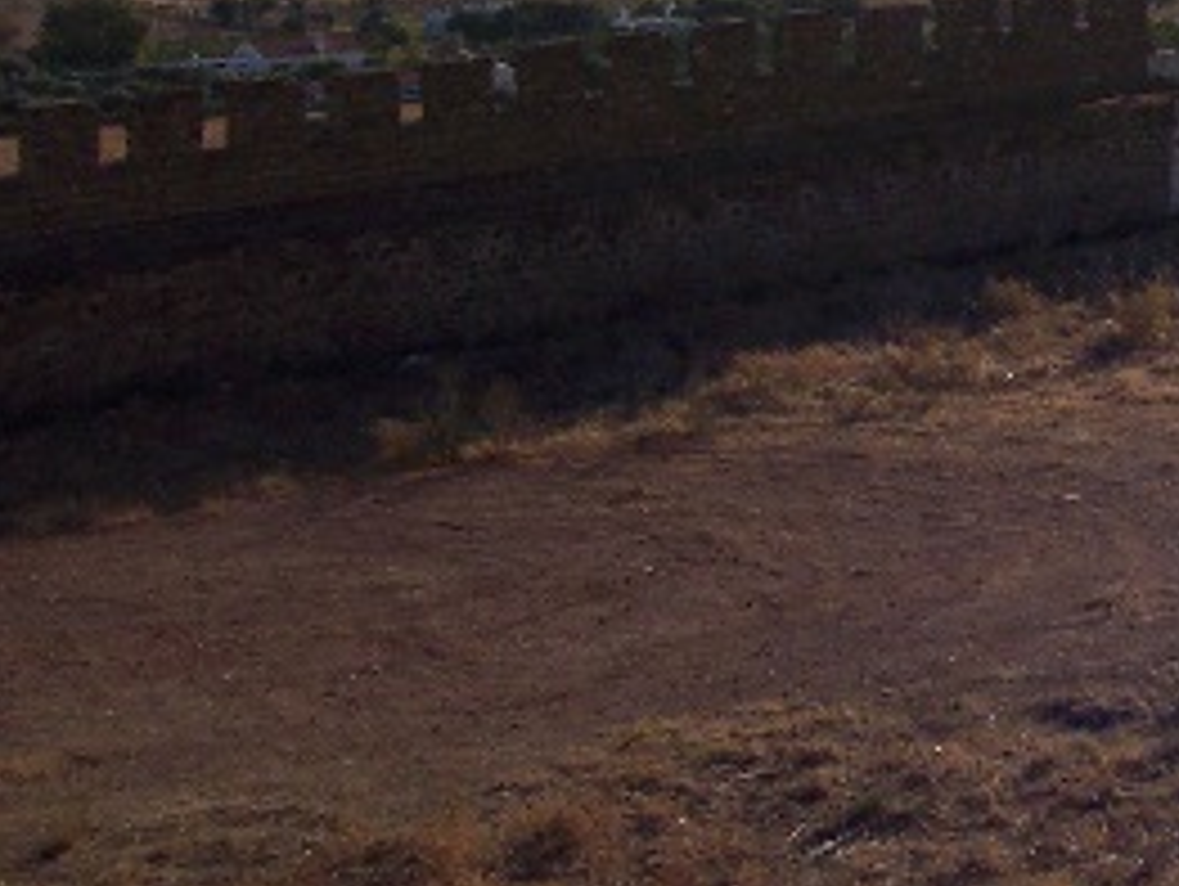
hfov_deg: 16.0
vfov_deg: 12.5
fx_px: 3955
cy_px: -184
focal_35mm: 116
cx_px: 1575
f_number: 4.8
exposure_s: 1/1000
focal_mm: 8
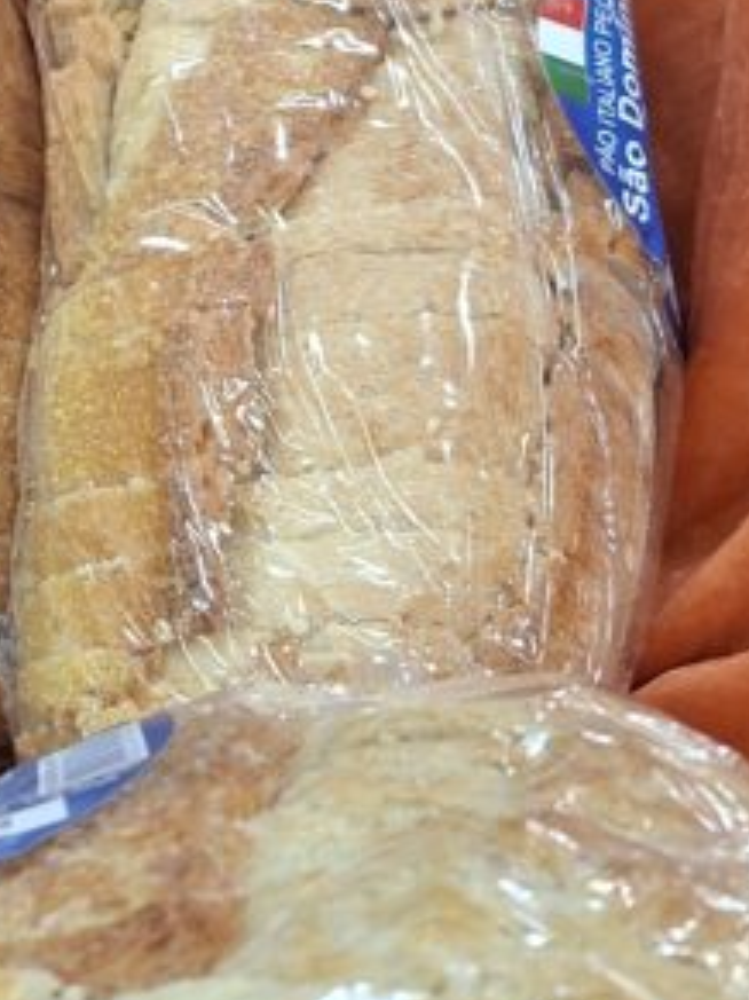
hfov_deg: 16.3
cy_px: 7
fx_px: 2339
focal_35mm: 81
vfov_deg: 23.2
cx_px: -436
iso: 250
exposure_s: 1/40
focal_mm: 5.54
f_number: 1.8
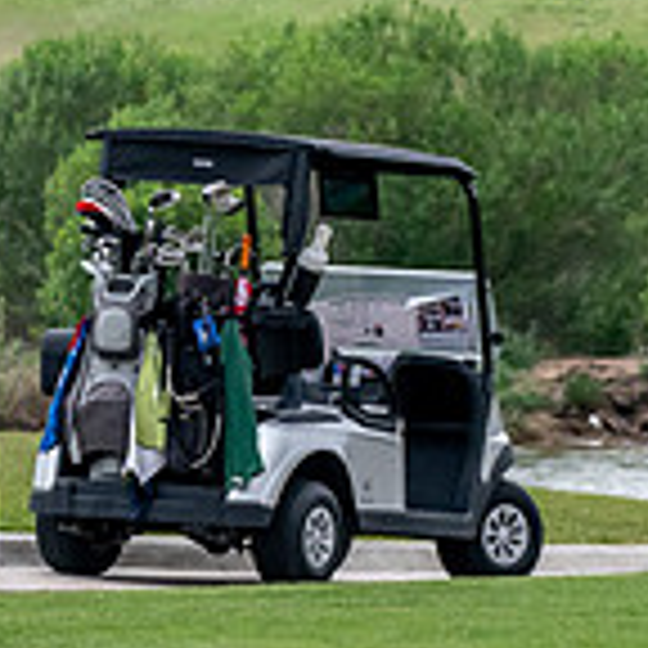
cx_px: -554
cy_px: 119
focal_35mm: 1030
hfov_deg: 1.7
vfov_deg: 1.7
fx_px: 21814
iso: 1600
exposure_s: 1/2000
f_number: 5.6
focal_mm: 200
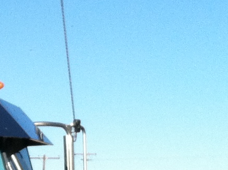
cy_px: 227
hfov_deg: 9.2
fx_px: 1361
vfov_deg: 7.1
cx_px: -175
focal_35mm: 207
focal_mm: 3.85
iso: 80
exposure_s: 1/968
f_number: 2.8
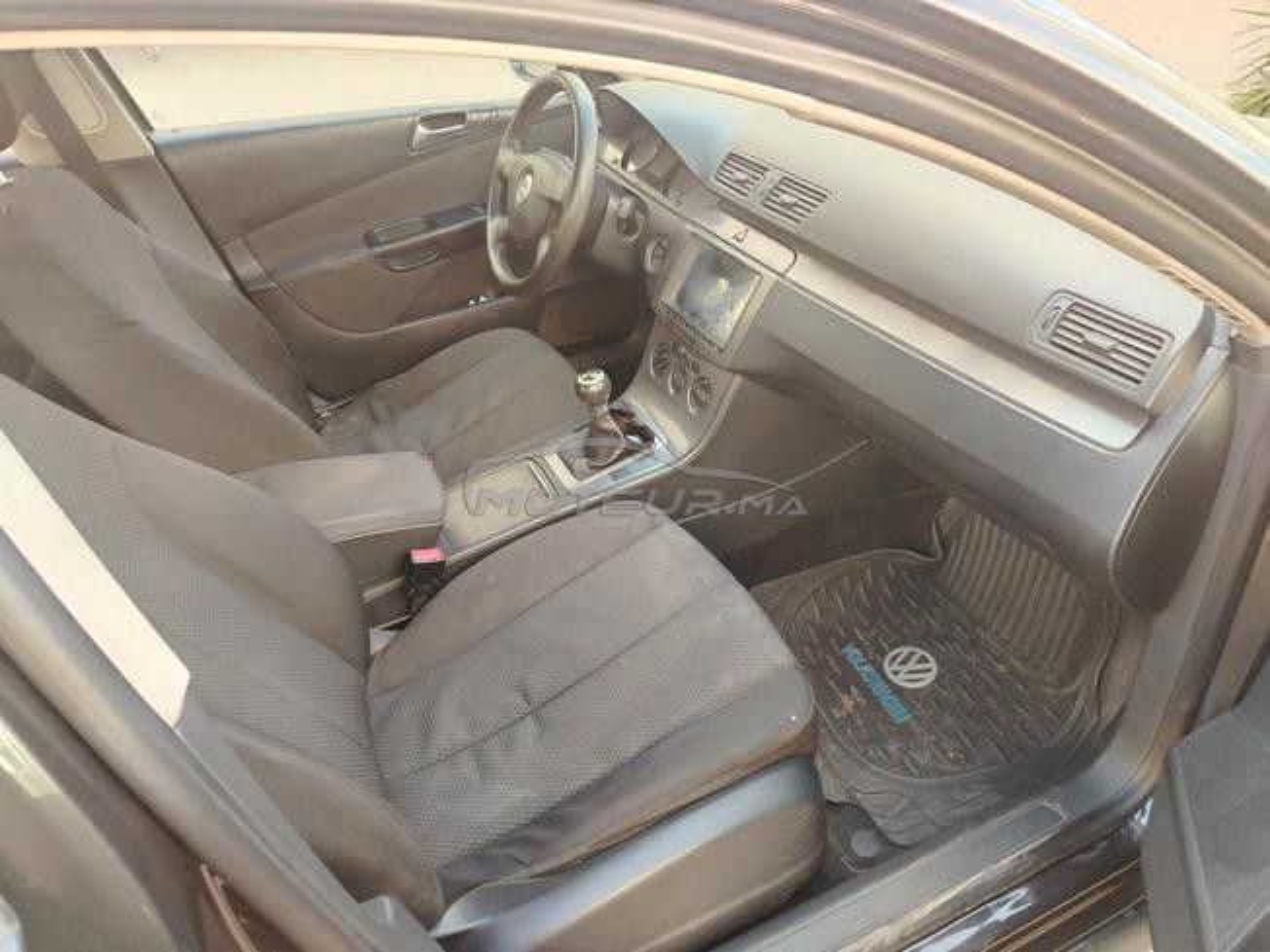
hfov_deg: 71.6
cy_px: 476
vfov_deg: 56.8
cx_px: 635
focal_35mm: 24
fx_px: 881
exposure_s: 1/100
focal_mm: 5.25
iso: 404
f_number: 1.75
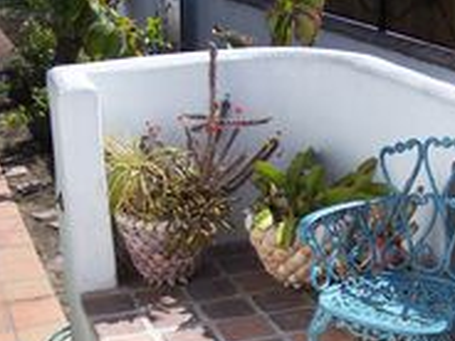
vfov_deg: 19.2
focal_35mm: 76
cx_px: 272
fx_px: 999
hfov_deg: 25.6
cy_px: 279
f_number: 4
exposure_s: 1/750
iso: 80
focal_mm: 6.3
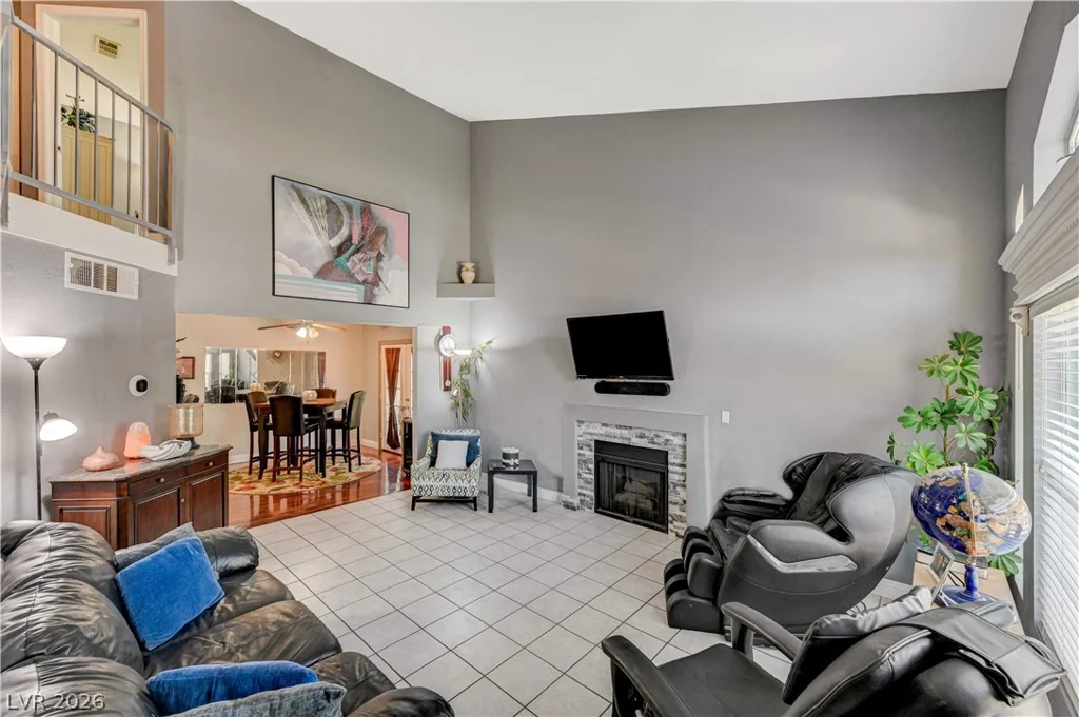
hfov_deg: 104.3
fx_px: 419
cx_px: 540
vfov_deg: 81.1
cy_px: 358
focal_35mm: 14
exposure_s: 1/15
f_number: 8
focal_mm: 14
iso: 800
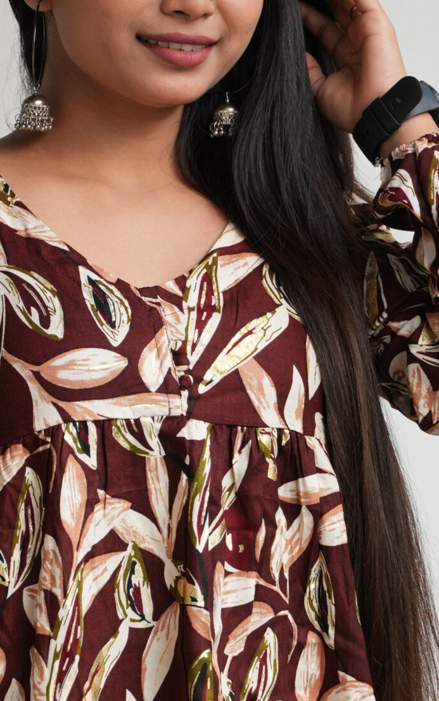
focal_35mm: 300
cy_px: 469
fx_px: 5743
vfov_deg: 7.0
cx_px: 147
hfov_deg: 4.4
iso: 500
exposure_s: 1/1000
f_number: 4
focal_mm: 85
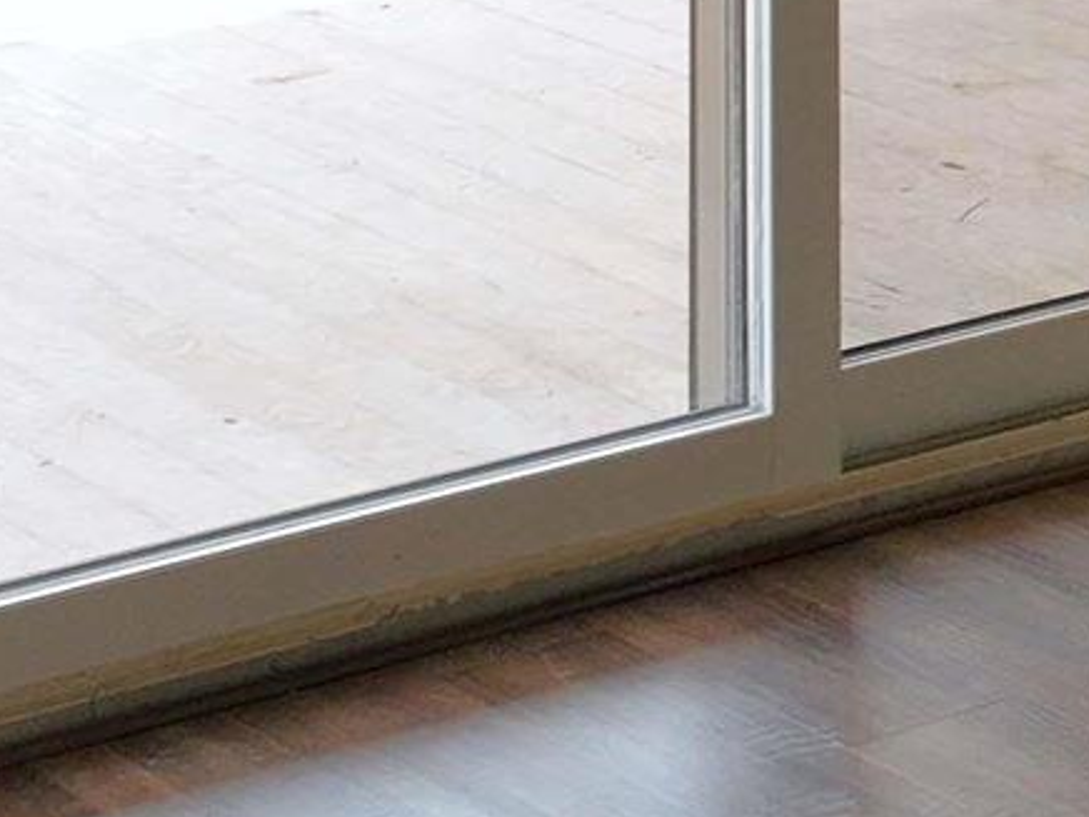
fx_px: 5317
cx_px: 2623
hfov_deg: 10.2
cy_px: -1318
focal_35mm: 169
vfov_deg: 8.0
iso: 180
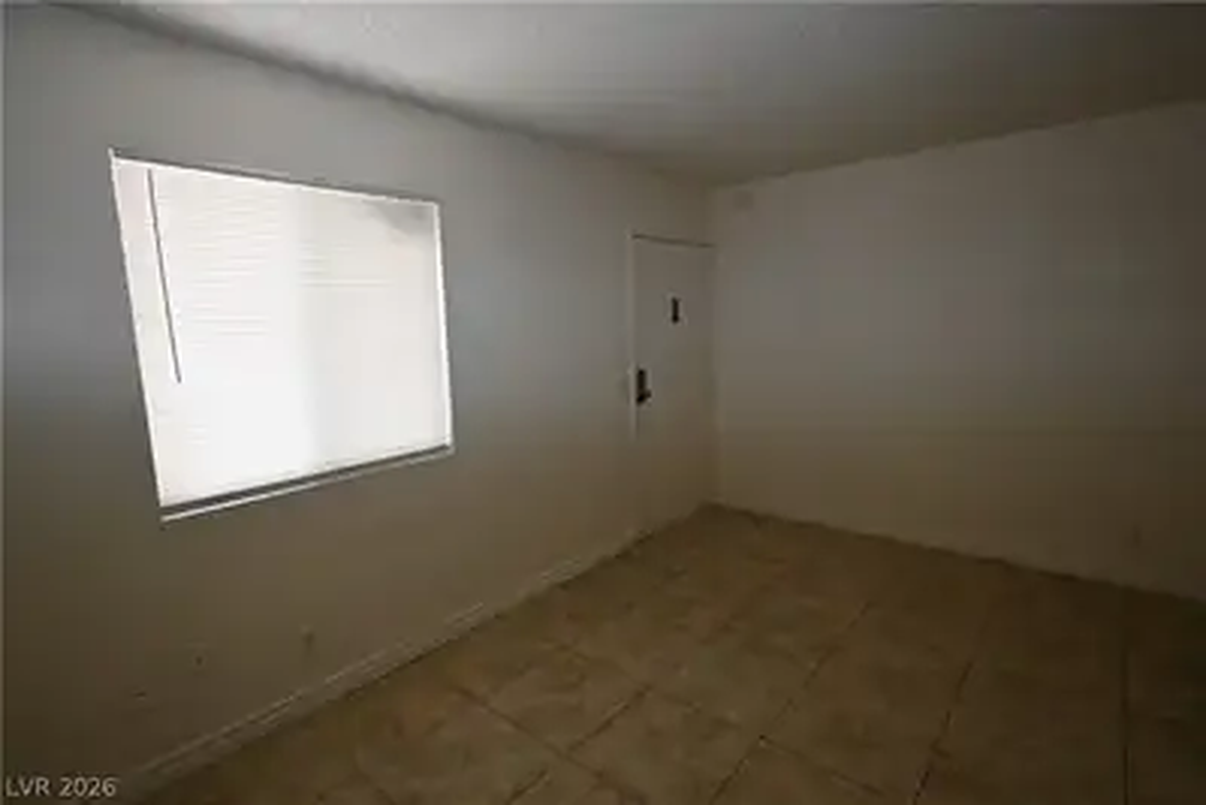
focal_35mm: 18
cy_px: 402
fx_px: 603
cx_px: 603
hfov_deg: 90.0
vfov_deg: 67.4
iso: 200
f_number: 4.5
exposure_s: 1/80
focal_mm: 12
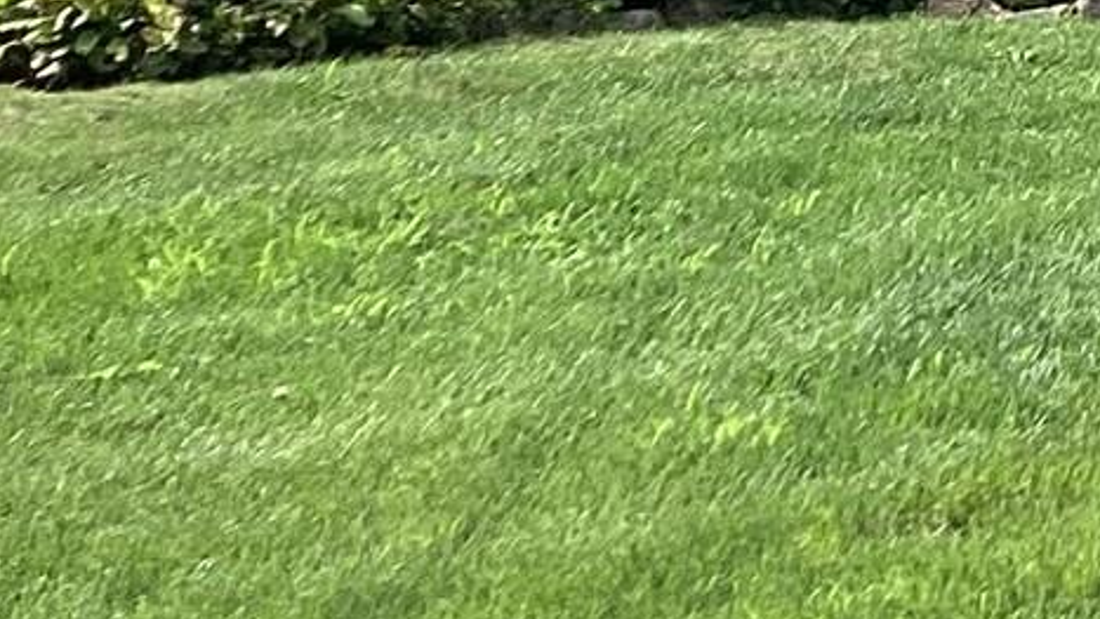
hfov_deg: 13.7
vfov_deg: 7.8
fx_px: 4318
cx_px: 1632
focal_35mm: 148
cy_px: -647
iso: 25
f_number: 2.4
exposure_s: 1/1164
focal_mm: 3.3
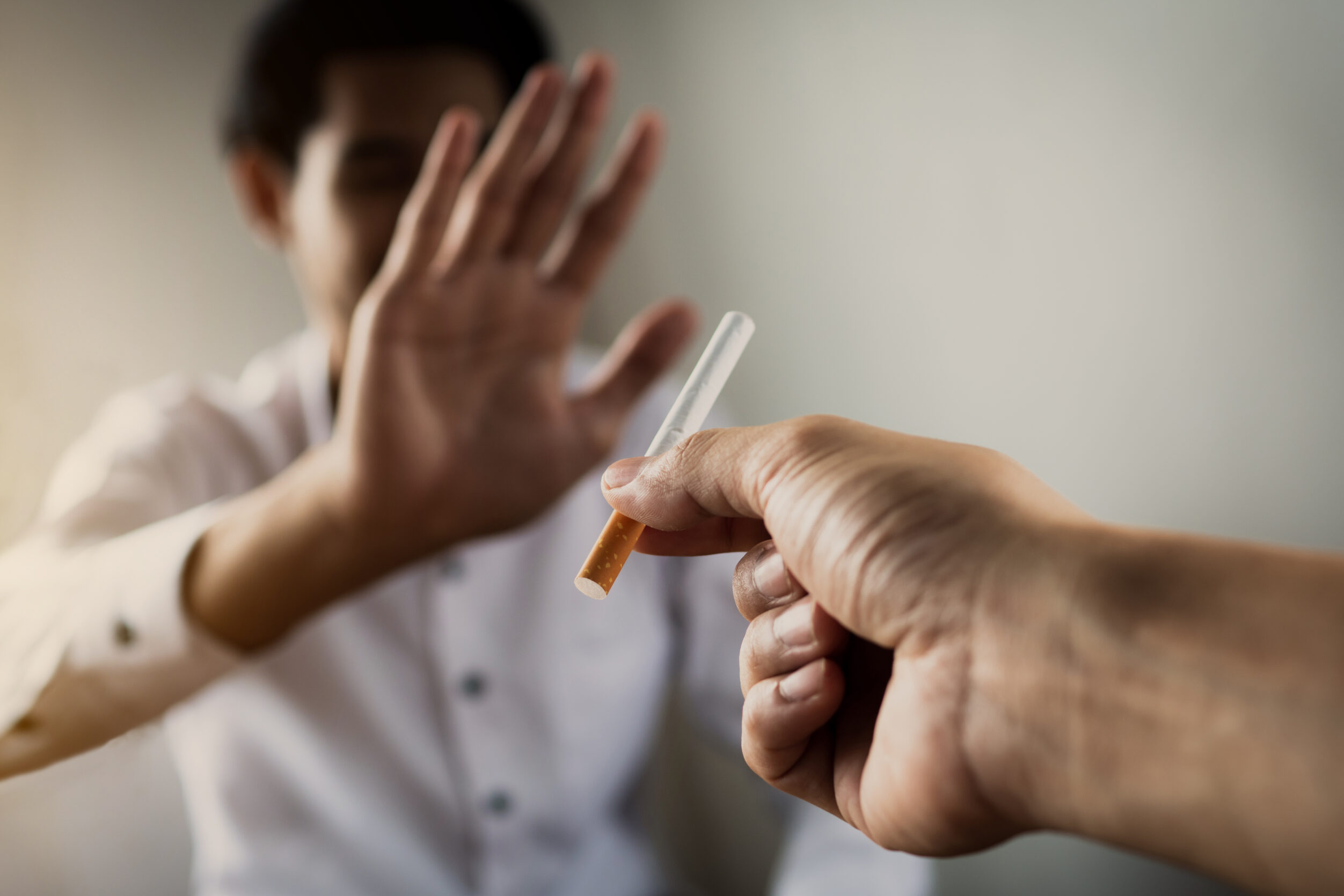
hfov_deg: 42.7
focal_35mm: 46
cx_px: 674
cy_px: 449
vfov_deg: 29.3
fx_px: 1717
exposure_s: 1/100
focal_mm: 30
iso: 160
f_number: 2.8
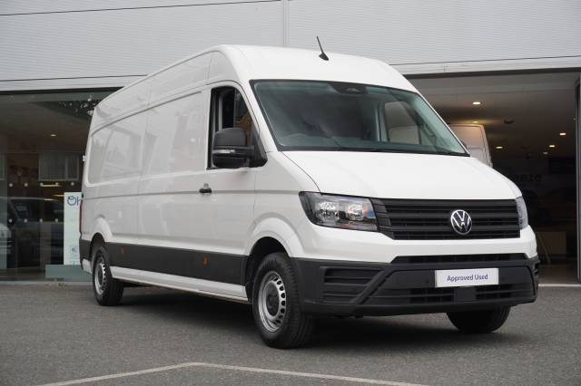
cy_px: 193
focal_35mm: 54
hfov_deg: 36.9
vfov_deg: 25.0
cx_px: 290
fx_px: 871
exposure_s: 1/160
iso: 160
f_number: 6.3
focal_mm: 36
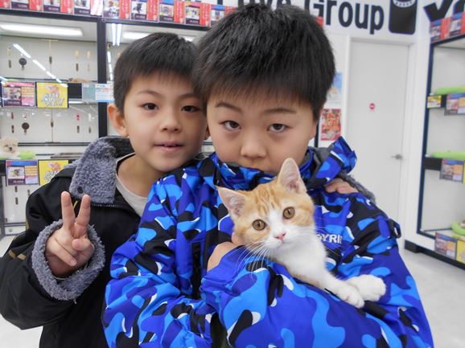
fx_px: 363
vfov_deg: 51.3
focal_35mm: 27
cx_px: 235
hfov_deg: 65.3
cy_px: 172
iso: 125
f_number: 3.2
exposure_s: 1/30
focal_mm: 4.6
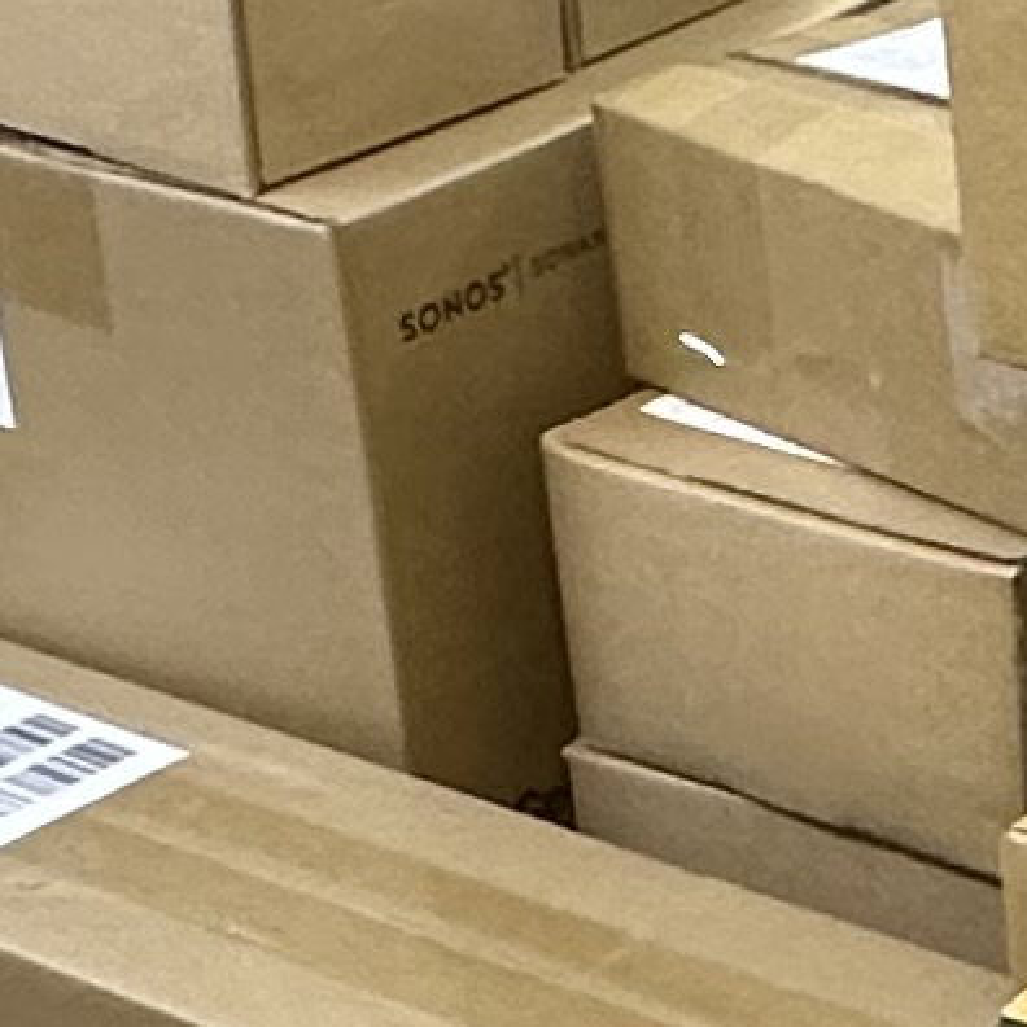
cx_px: 1660
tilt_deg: -24.9
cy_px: 475
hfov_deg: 12.9
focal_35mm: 126
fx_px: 4229
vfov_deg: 13.8
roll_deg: +1.2
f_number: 2.2
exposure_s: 1/50
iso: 250
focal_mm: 2.22
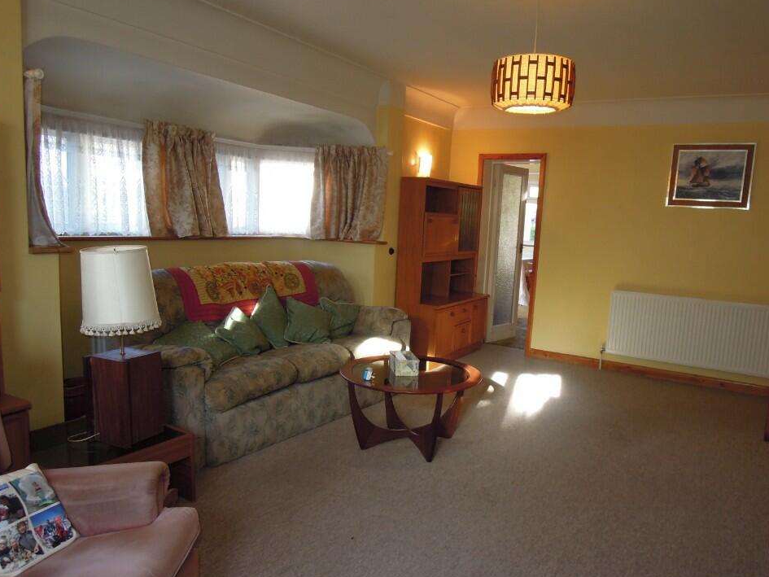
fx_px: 578
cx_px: 406
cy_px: 299
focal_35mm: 26
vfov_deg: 53.1
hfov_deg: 67.2
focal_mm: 4.3
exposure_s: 1/40
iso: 180
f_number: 2.8
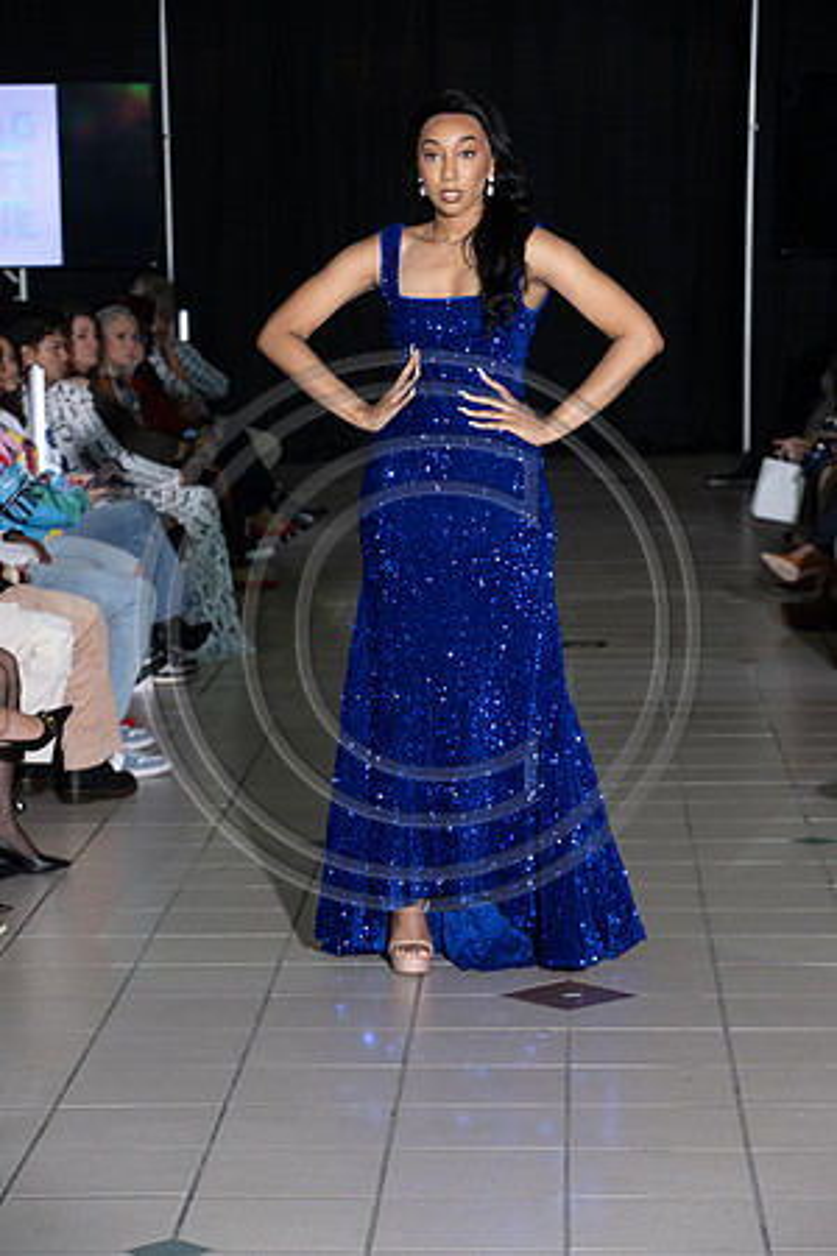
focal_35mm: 105
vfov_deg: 19.5
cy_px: 628
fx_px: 3662
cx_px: 418
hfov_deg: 13.0
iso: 1250
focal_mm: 105
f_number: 5.6
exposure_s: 1/160
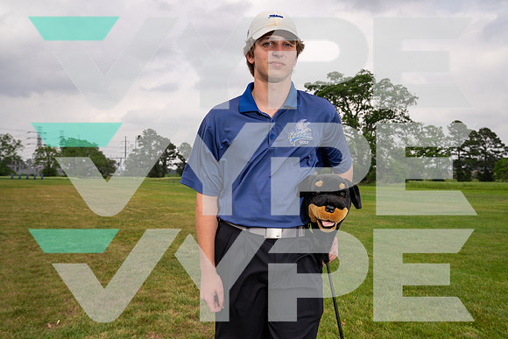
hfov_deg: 58.7
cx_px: 254
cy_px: 170
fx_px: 452
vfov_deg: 41.1
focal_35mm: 32
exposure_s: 1/250
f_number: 8
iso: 100
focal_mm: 32
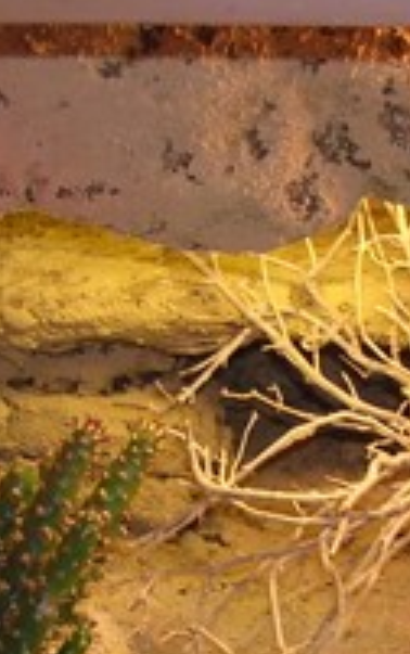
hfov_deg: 9.4
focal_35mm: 140
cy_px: 584
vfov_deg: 14.8
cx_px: 251
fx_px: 2498
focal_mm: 5.8
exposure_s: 1/30
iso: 100
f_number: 2.8
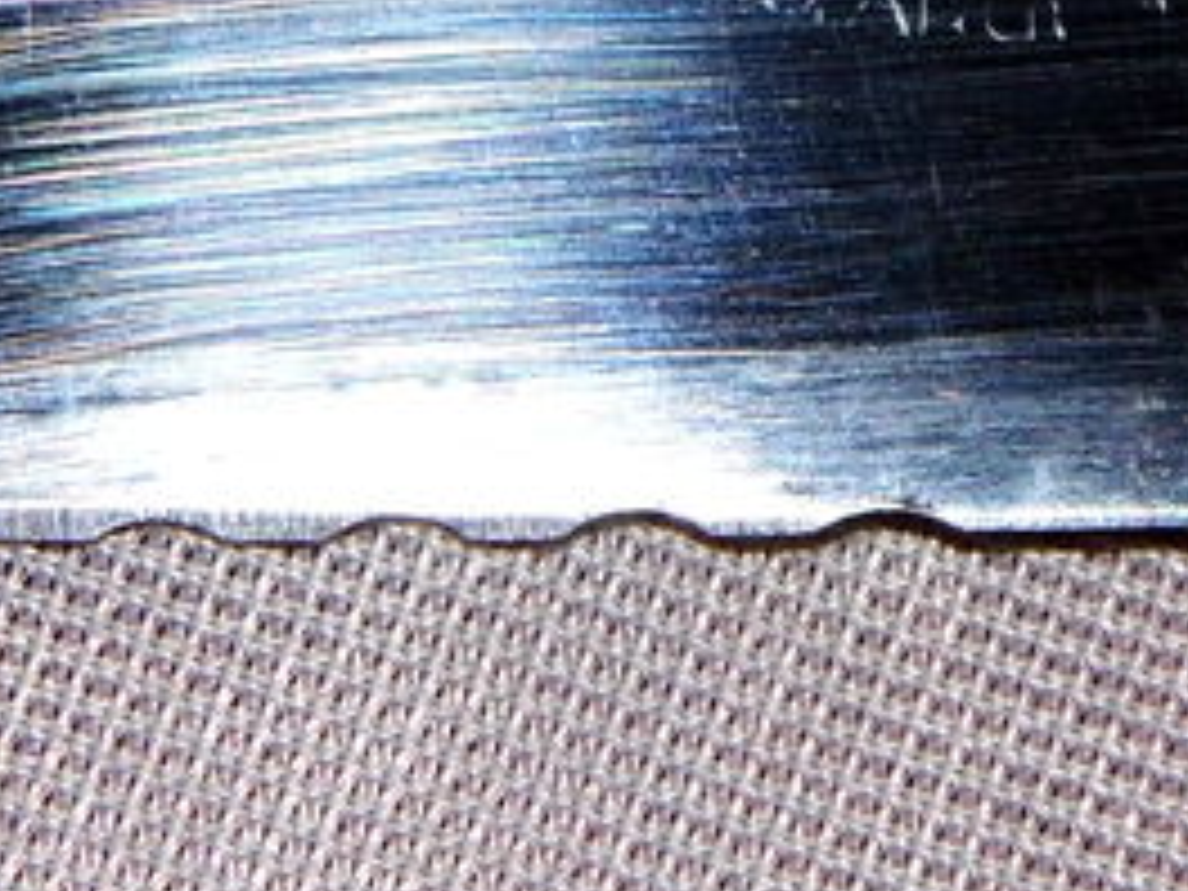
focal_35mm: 500
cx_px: 1269
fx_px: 17160
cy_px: -490
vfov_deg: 3.0
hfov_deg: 4.0
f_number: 4.7
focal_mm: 23.6
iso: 100
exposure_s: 1/60
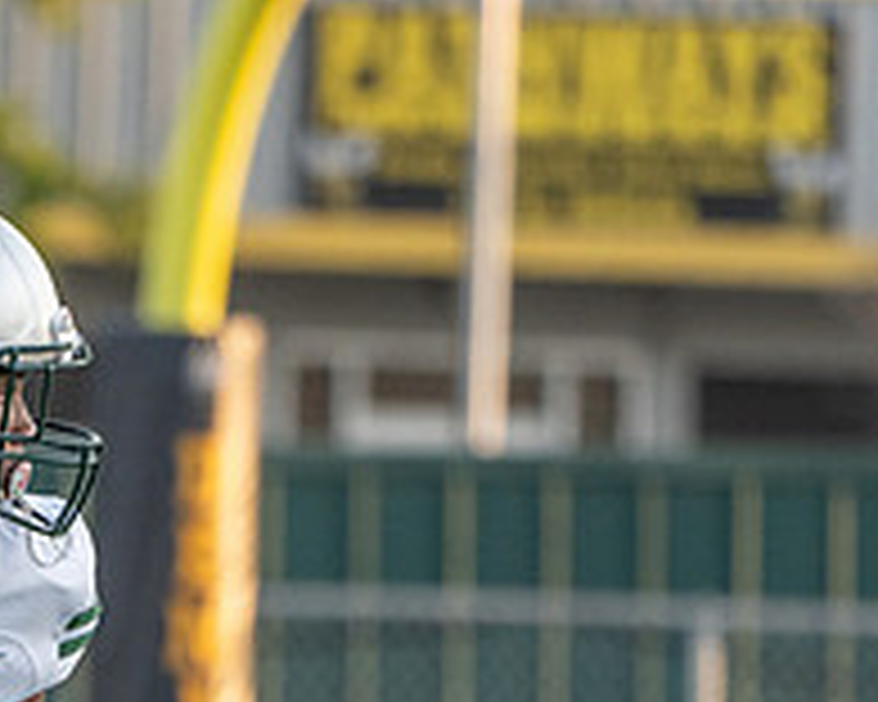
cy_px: 1043
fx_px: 26245
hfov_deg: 1.9
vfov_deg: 1.5
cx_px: -245
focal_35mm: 1010
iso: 1000
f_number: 5.6
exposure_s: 1/1000
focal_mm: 300
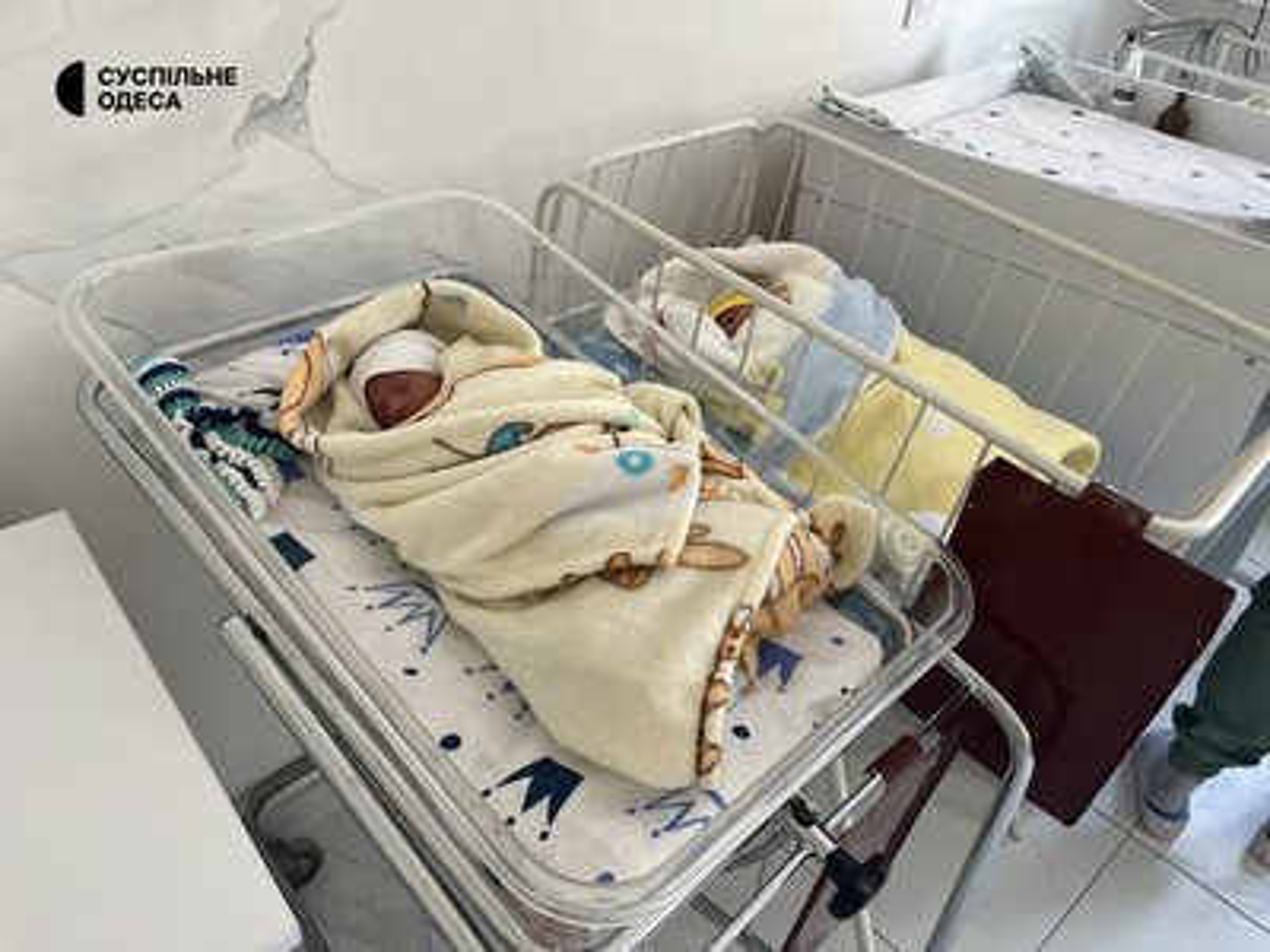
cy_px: 476
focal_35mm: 26
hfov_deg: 67.3
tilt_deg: -36.8
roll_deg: -4.9
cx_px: 635
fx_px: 954
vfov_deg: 53.1
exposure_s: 1/121
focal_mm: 5.1
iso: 100
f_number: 1.6
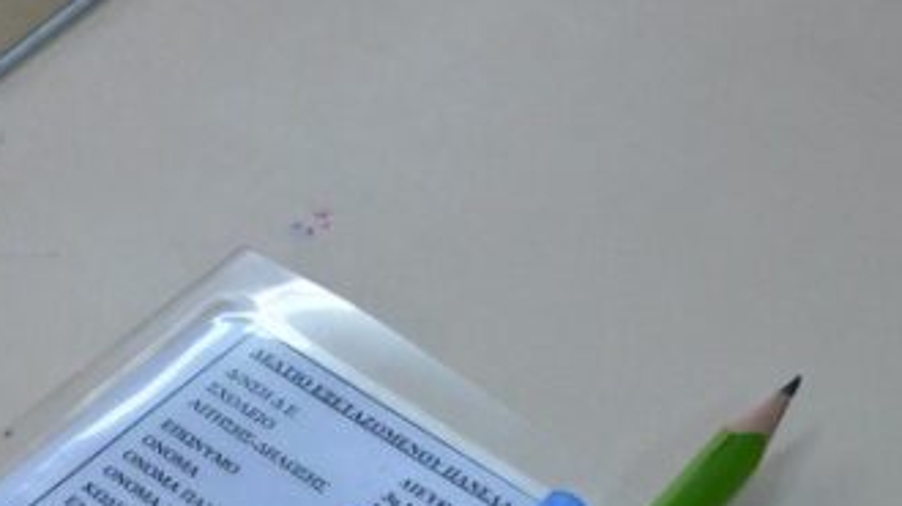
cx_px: -432
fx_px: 4373
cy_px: 432
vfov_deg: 6.6
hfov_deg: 11.3
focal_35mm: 183
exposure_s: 1/1250
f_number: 6.3
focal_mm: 48
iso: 8000
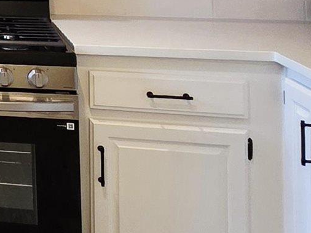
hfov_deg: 18.0
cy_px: -105
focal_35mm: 79
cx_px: -293
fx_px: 709
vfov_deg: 17.1
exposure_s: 1/120
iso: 250
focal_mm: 2.2
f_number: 1.9
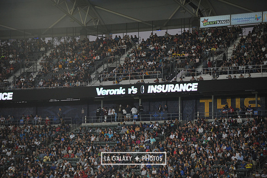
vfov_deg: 8.1
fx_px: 1260
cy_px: 89
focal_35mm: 170
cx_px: 134
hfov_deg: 12.1
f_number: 2.8
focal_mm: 170
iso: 1250
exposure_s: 1/1000
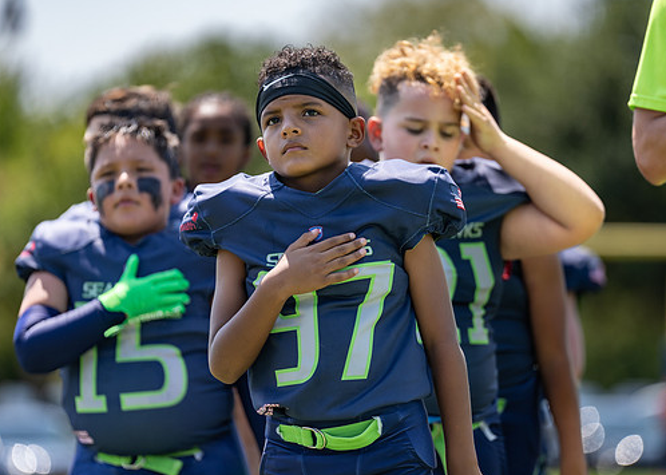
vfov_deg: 5.6
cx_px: 357
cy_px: 242
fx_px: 4858
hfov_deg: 7.8
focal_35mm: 257
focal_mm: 200
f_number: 2.8
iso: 100
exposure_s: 1/800
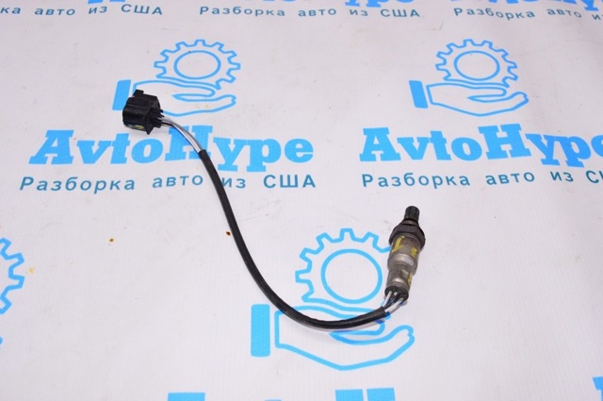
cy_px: 200
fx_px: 552
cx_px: 302
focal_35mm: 33
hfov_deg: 57.3
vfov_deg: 39.9
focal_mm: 22
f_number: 8
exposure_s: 1/160
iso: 1600
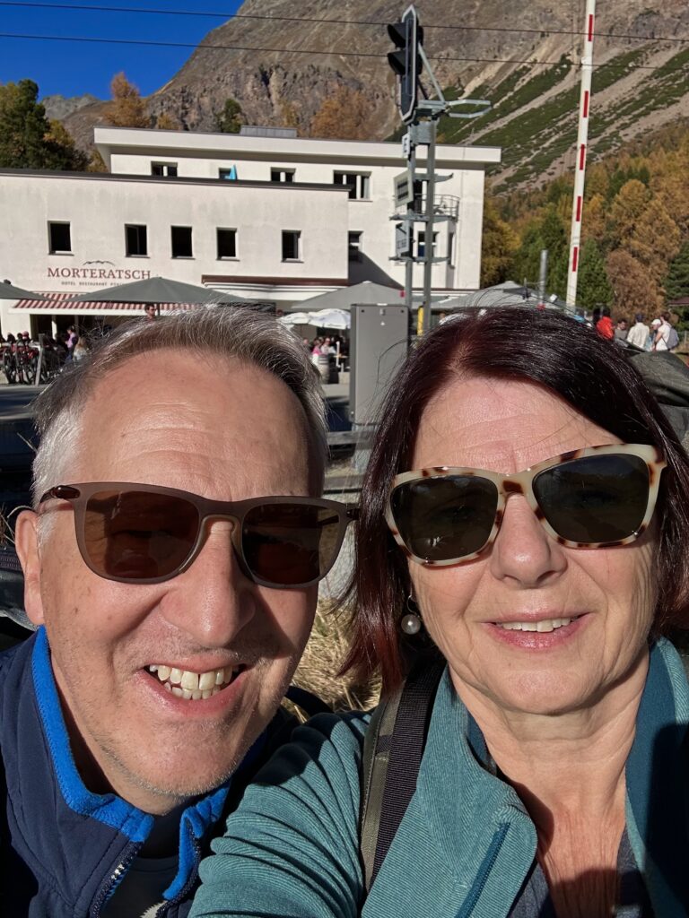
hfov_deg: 46.8
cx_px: 344
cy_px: 459
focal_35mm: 30
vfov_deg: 60.0
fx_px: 796
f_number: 1.9
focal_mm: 2.69
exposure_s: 1/1859
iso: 25
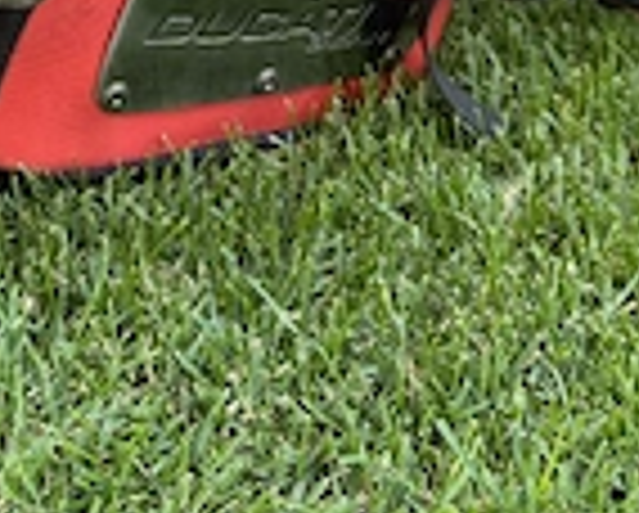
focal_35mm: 66
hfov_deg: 27.9
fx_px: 1250
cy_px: -256
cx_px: 99
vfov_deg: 20.0
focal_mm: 6.76
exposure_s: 1/118
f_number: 1.78
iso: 200
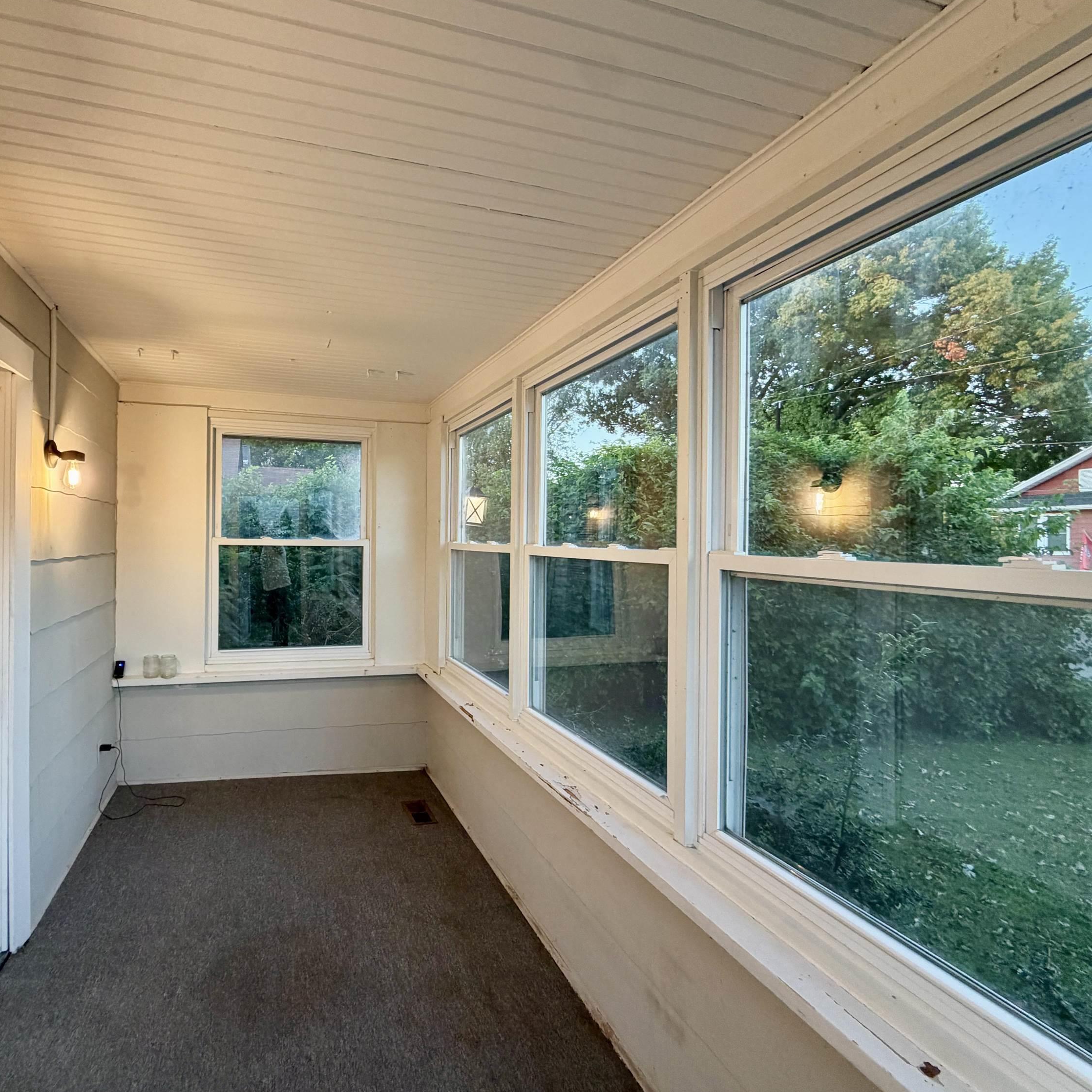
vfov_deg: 84.0
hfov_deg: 82.6
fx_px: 607
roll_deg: -1.0
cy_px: 533
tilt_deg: +1.0
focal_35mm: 17
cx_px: 420
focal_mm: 2.22
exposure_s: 1/60
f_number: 2.2
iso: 200
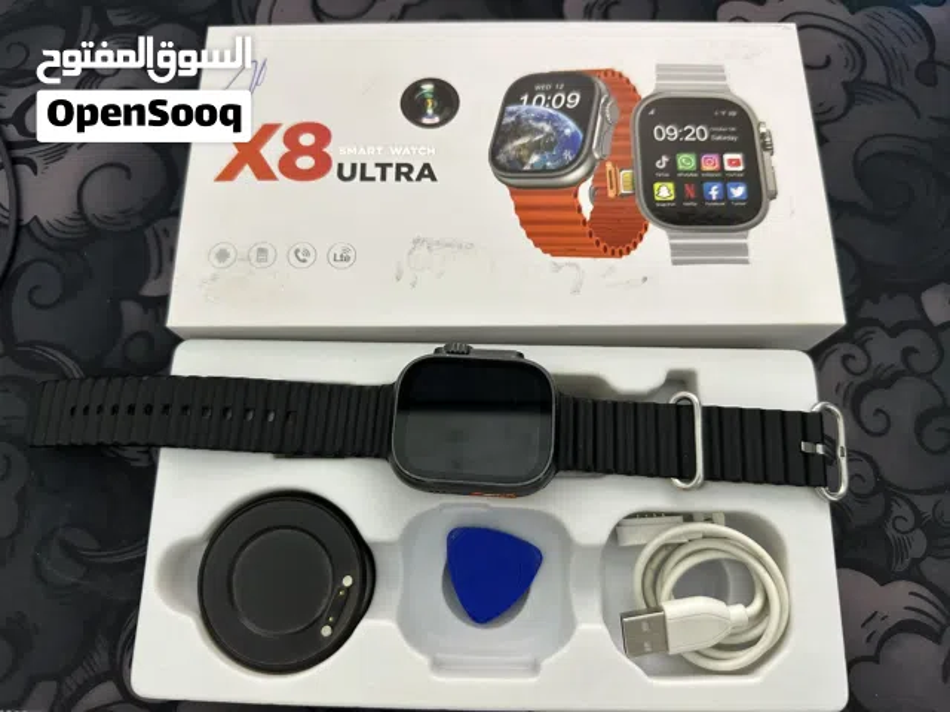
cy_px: 356
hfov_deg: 71.6
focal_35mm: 24
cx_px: 475
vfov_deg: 56.8
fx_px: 659
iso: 400
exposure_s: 1/50
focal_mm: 6.86
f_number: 1.78
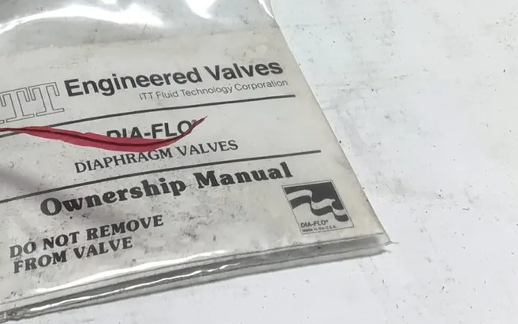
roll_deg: -7.7
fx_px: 1412
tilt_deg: -41.2
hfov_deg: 20.2
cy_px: -197
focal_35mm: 100
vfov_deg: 12.3
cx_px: 20
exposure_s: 1/120
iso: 32
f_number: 2.4
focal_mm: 3.3
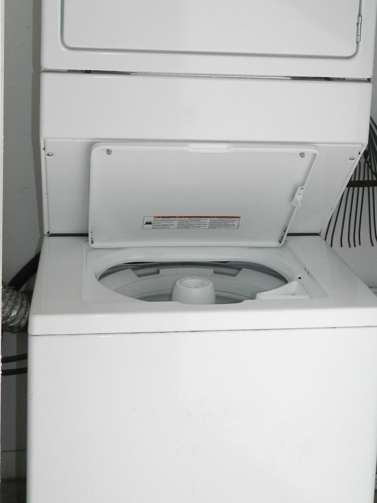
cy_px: 116
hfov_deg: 25.1
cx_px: 247
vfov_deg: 32.5
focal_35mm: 58
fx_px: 842
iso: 80
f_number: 3.3
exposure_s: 1/500
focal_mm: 6.2
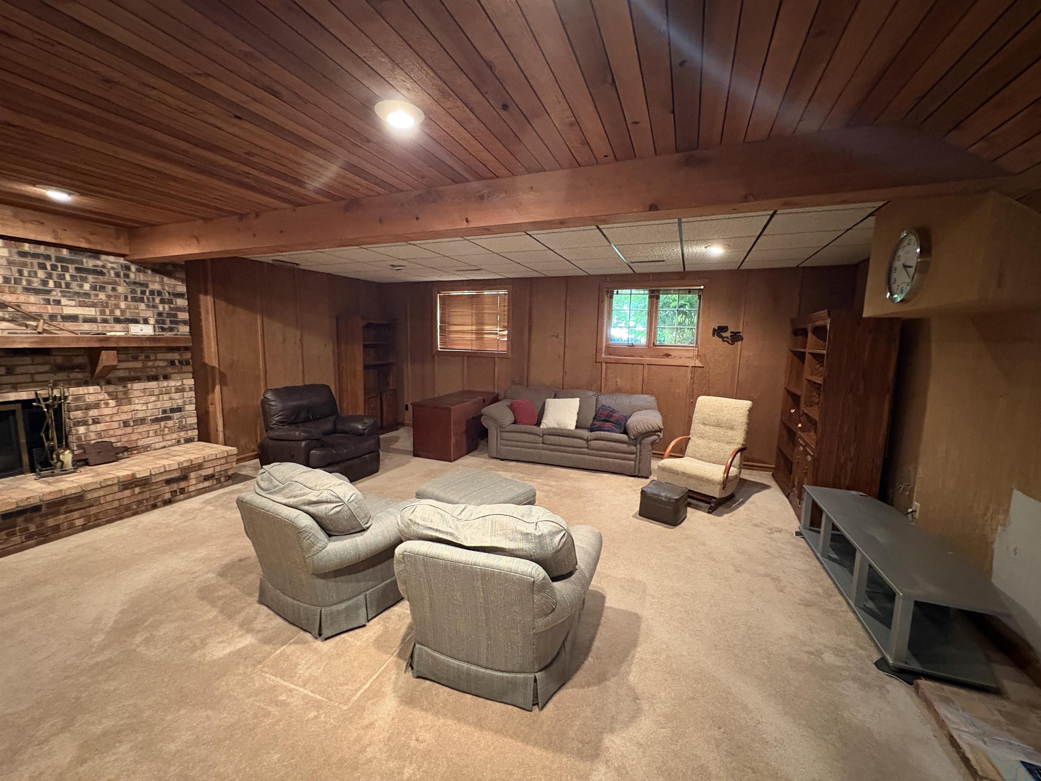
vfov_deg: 85.7
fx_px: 421
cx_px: 520
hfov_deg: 102.1
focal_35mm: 14
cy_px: 390
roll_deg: -1.1
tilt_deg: -6.5
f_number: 2.2
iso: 800
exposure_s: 1/30
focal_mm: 2.22
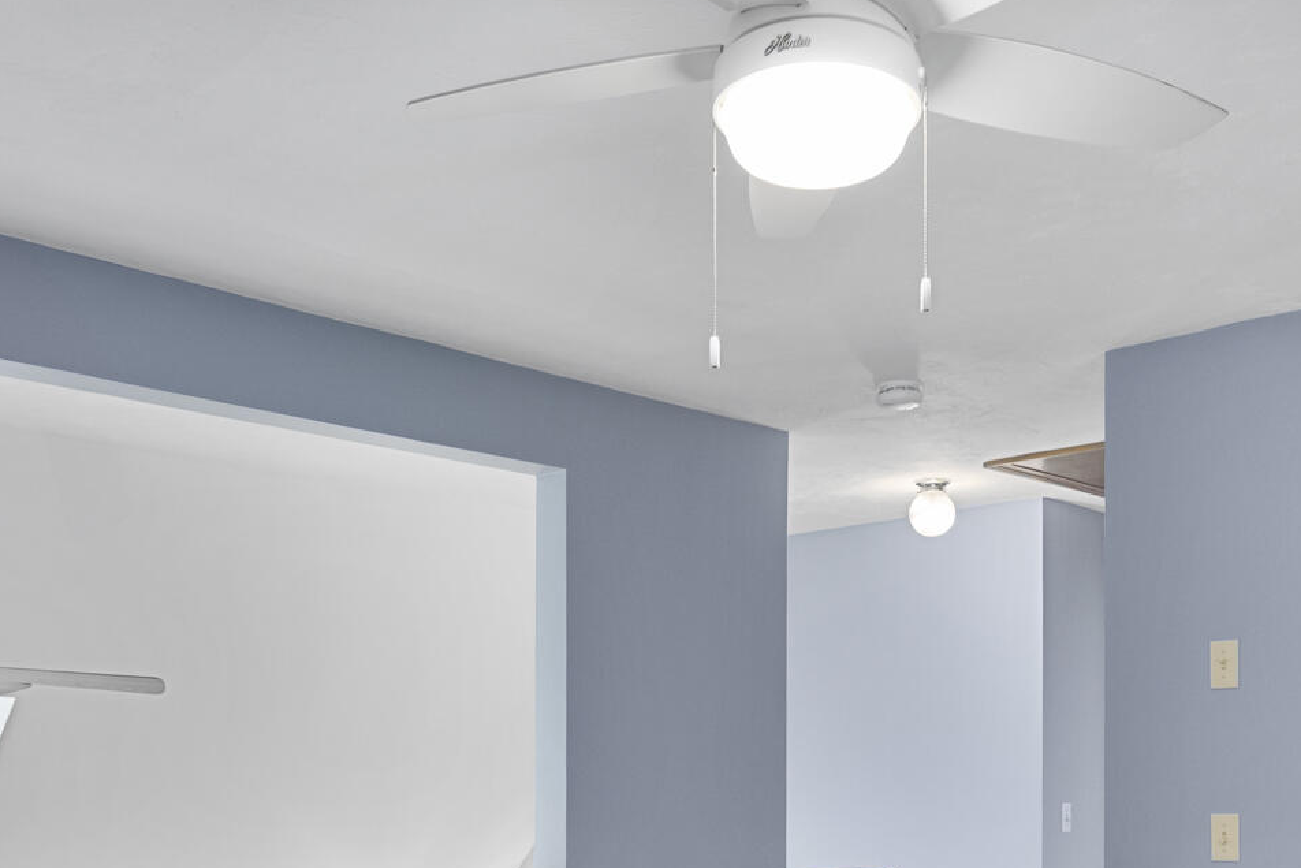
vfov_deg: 30.5
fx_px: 1518
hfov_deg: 46.4
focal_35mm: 42
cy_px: 780
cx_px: 700
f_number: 8
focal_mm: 16
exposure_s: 1/2.5
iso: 320
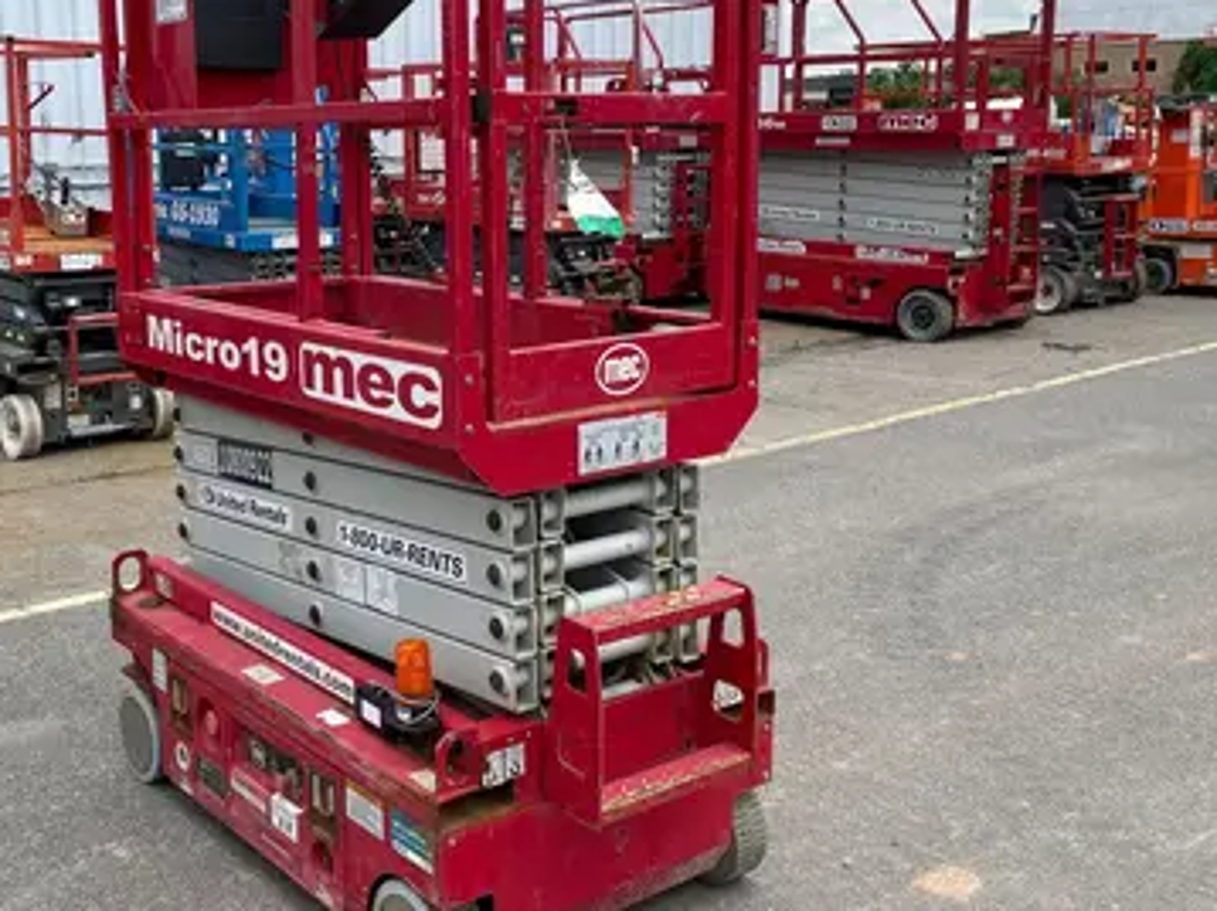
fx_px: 1405
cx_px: 462
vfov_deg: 35.9
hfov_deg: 46.4
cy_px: 389
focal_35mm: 40
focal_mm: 4.2
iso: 32
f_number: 1.6
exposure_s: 1/1825
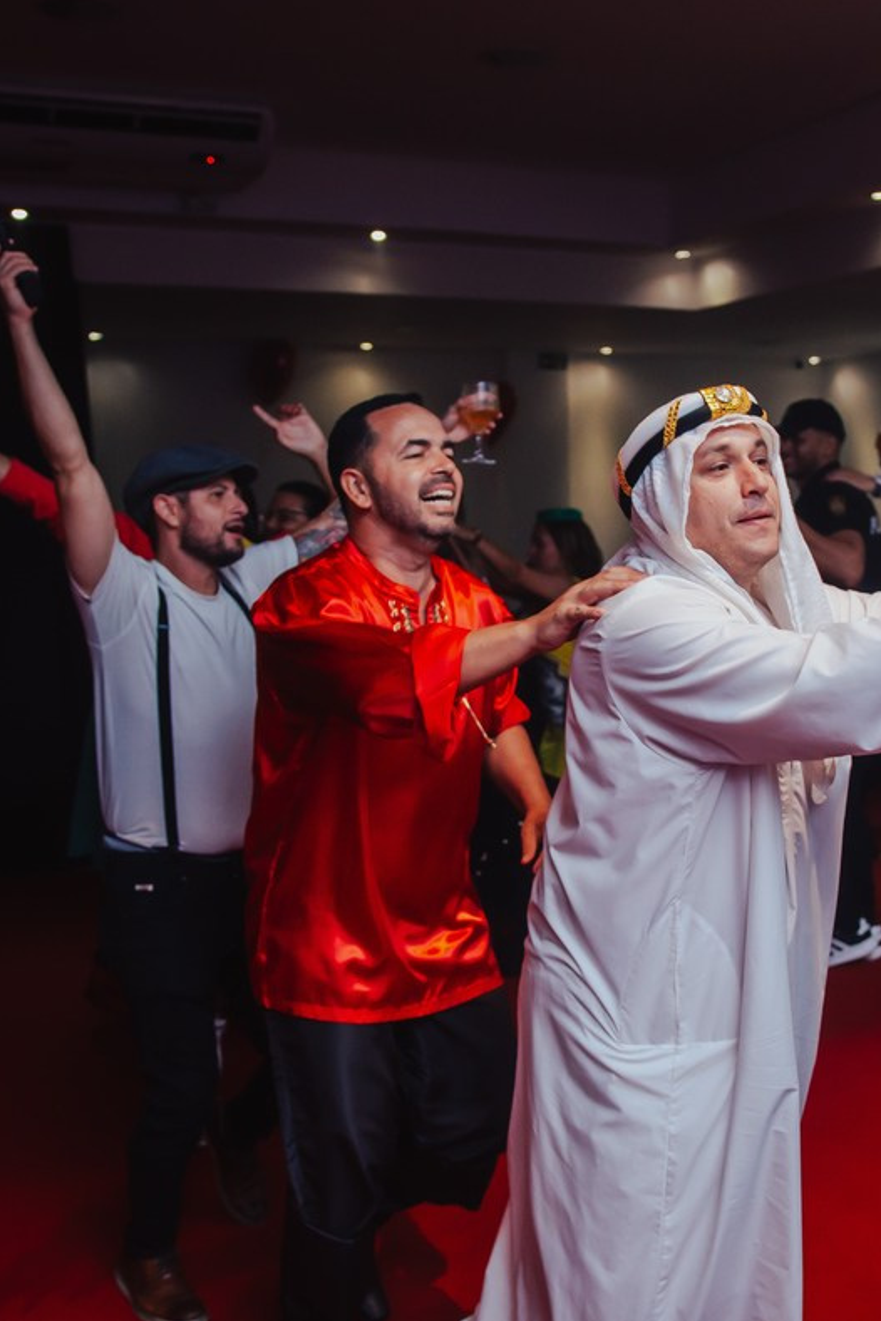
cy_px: 659
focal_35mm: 41
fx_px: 1505
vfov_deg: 47.4
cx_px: 548
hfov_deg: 32.5
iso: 500
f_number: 2
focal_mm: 18
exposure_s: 1/250
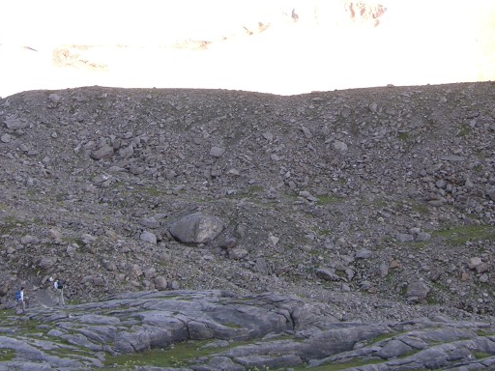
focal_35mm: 70
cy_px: 60
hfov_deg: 27.8
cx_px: 219
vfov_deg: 20.7
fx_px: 1001
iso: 50
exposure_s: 1/49.1
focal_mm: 8.9
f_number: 3.2
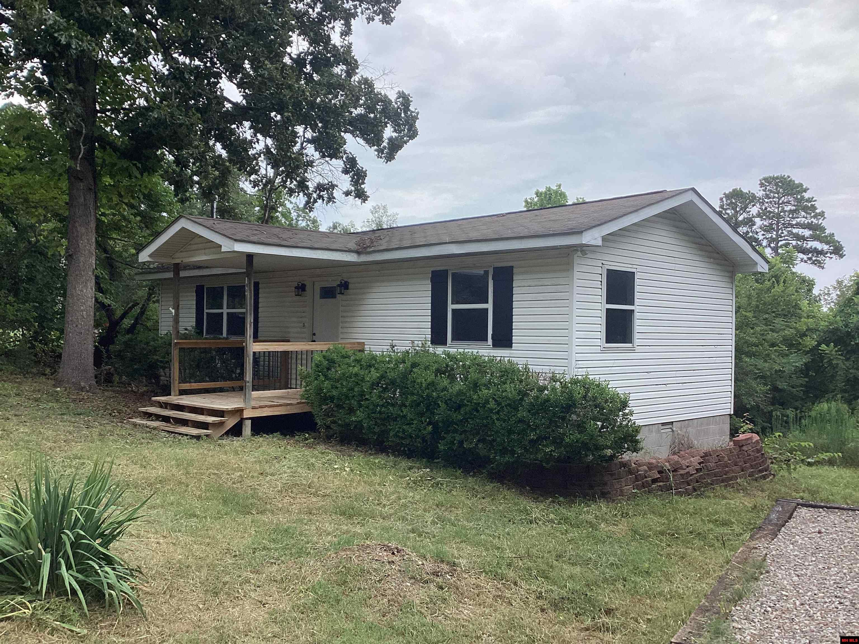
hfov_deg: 58.4
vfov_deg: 45.4
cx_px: 430
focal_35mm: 31
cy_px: 322
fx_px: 769
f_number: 2.4
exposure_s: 1/637
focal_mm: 3.3
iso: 25
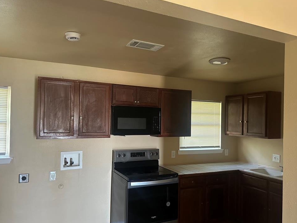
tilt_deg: +0.7
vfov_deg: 53.0
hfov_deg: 67.3
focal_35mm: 26
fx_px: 223
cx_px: 143
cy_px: 118
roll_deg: -2.4
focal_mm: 6.86
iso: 1000
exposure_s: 1/55
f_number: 1.78
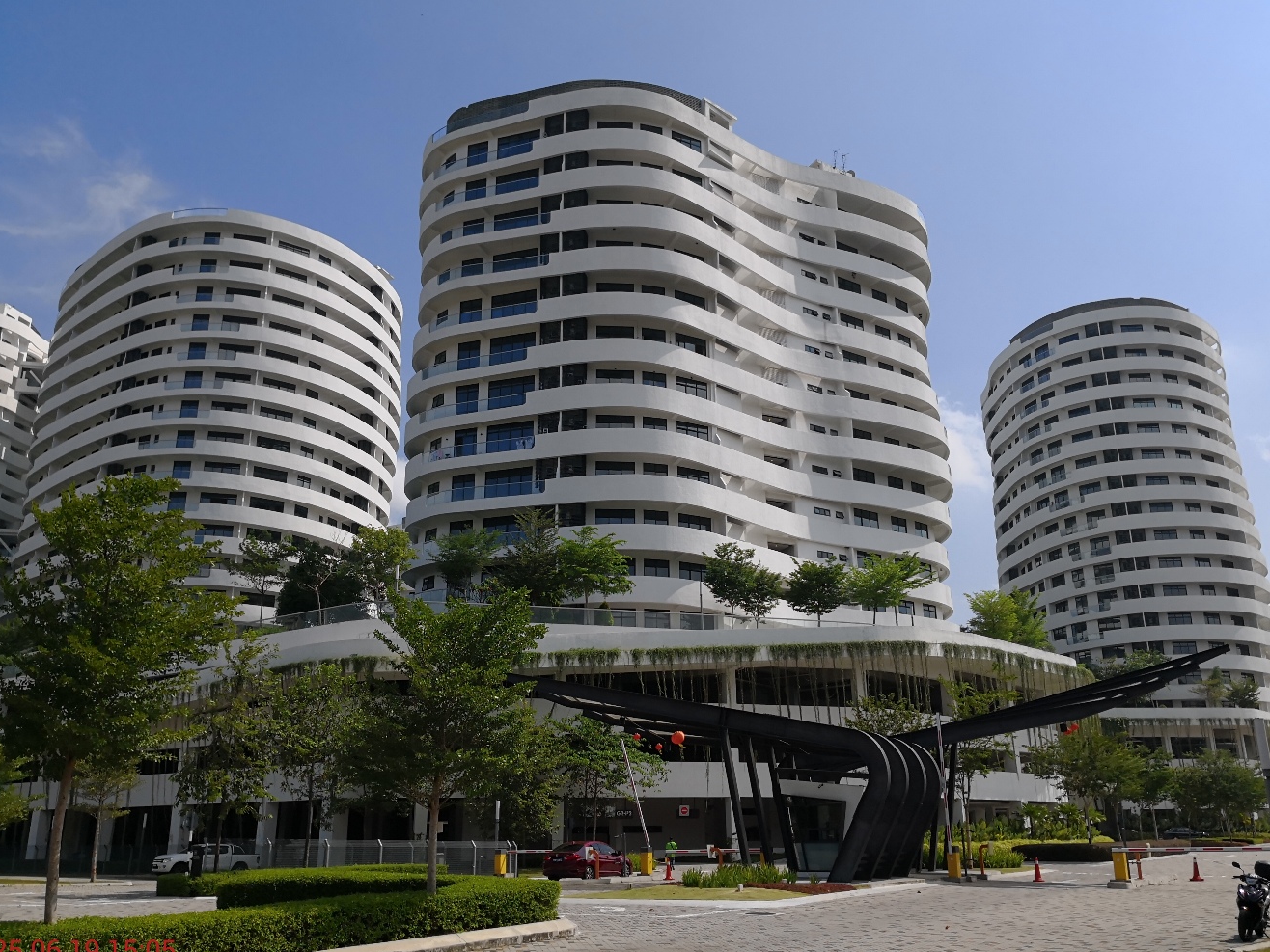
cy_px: 478
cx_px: 647
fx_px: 1027
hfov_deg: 63.4
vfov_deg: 49.7
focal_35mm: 28
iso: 50
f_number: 1.6
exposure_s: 1/5208
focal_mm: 3.95
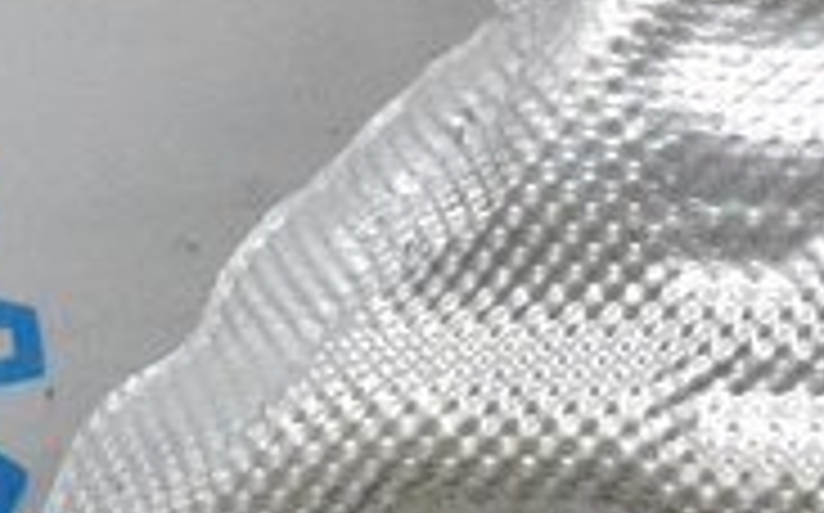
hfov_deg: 8.2
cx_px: 1873
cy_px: 461
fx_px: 5385
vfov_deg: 5.4
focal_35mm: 240
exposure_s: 1/160
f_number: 10
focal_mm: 28
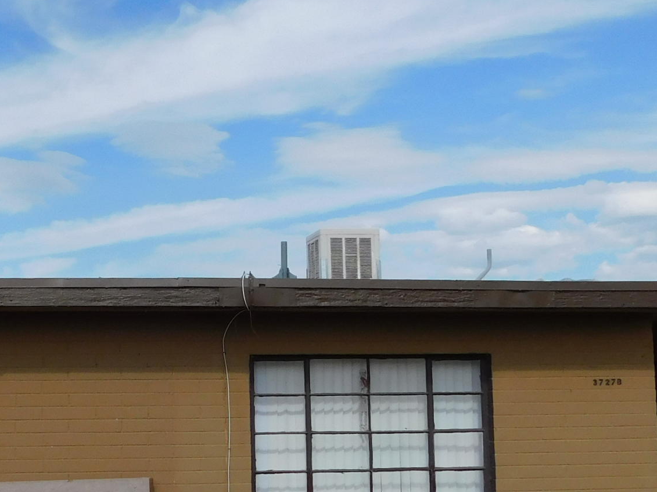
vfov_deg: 23.9
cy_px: 314
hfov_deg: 30.8
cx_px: 116
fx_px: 1158
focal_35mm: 61
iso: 125
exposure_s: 1/640
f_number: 6
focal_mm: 4
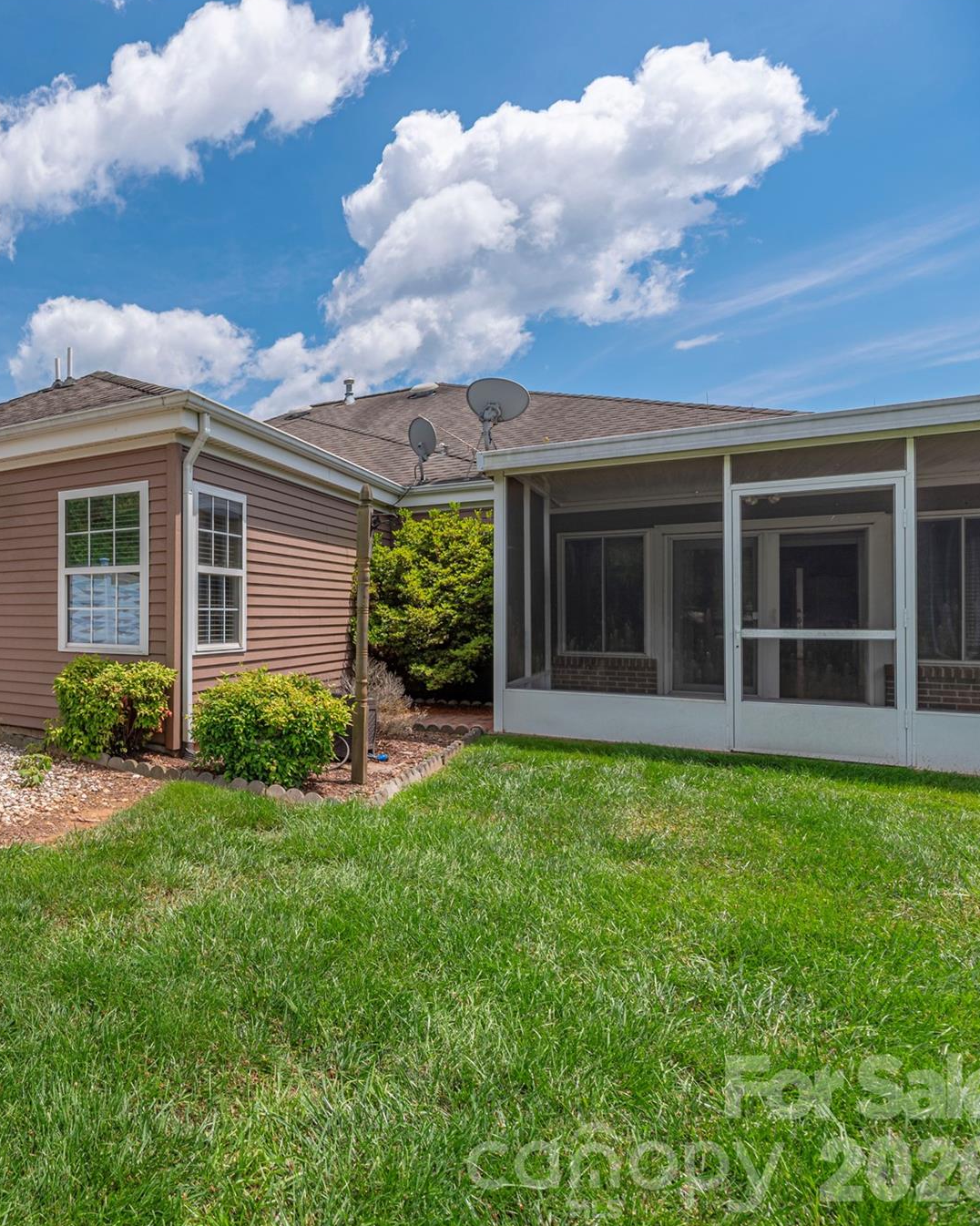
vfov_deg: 80.4
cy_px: 612
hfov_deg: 57.6
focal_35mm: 20
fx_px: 725
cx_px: 83
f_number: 8
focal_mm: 14
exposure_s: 1/2500
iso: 320
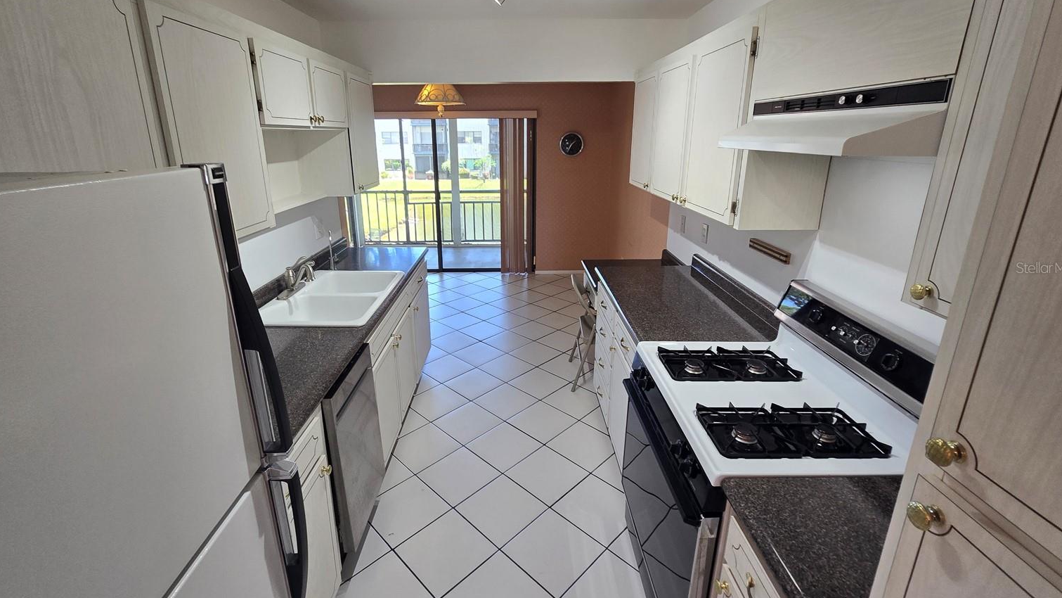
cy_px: 267
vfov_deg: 70.3
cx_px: 520
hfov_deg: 103.0
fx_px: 422
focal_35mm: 15
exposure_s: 1/60
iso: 64
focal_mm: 2.2
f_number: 2.2
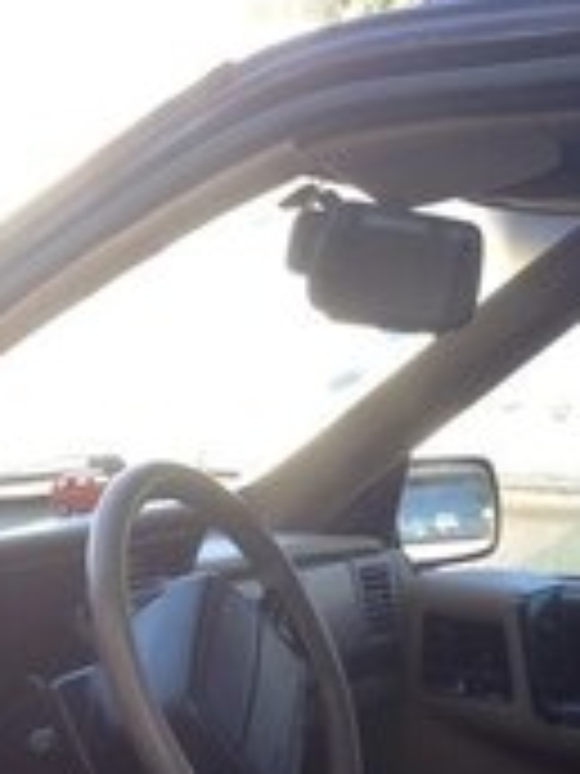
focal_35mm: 101
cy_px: 1084
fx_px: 2256
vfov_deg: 17.8
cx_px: 72
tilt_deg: -23.6
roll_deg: -0.1
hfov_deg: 14.5
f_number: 2.4
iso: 50
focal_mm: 4.28
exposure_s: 1/120
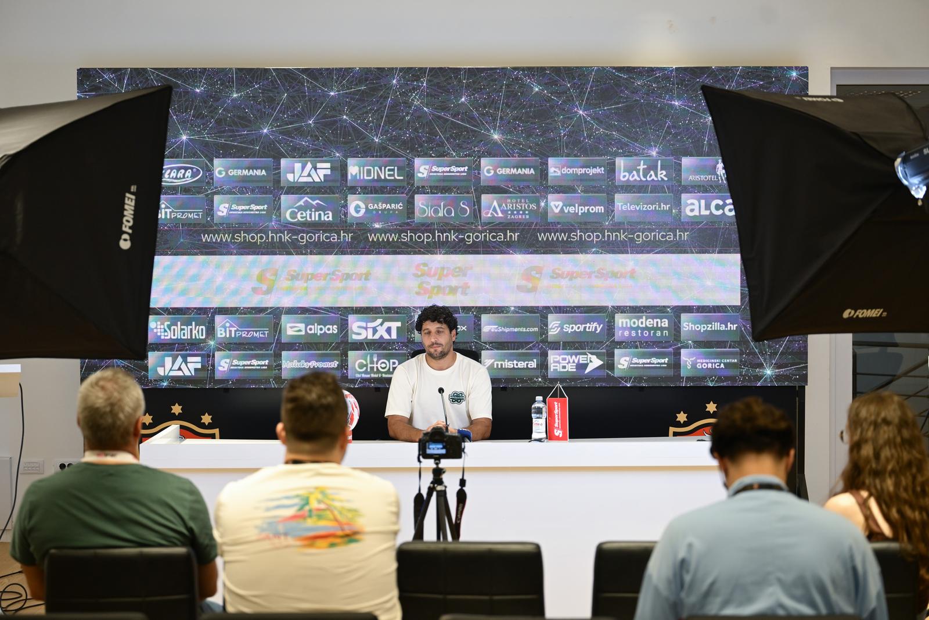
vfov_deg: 19.5
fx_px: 1806
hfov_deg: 28.8
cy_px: 310
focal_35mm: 70
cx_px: 464
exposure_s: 1/320
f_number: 2.8
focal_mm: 70
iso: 1000
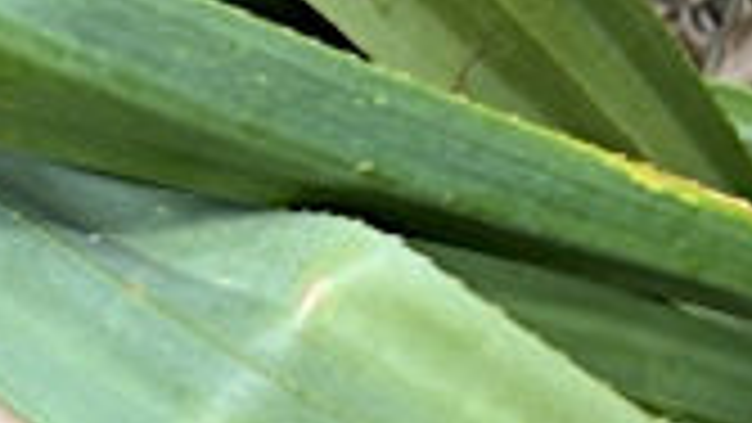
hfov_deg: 29.4
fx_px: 1296
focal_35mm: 65
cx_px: -59
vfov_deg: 16.8
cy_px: 644
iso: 50
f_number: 1.6
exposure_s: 1/374
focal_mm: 5.1
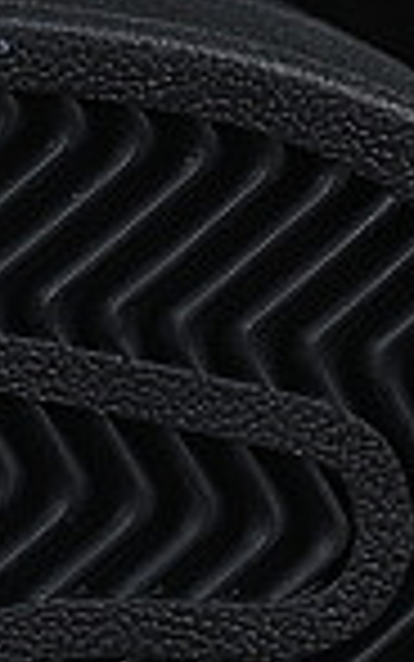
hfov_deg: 2.3
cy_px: -45
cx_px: -1066
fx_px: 10154
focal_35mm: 563
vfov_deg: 3.7
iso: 160
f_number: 6.3
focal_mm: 50
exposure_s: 1/60
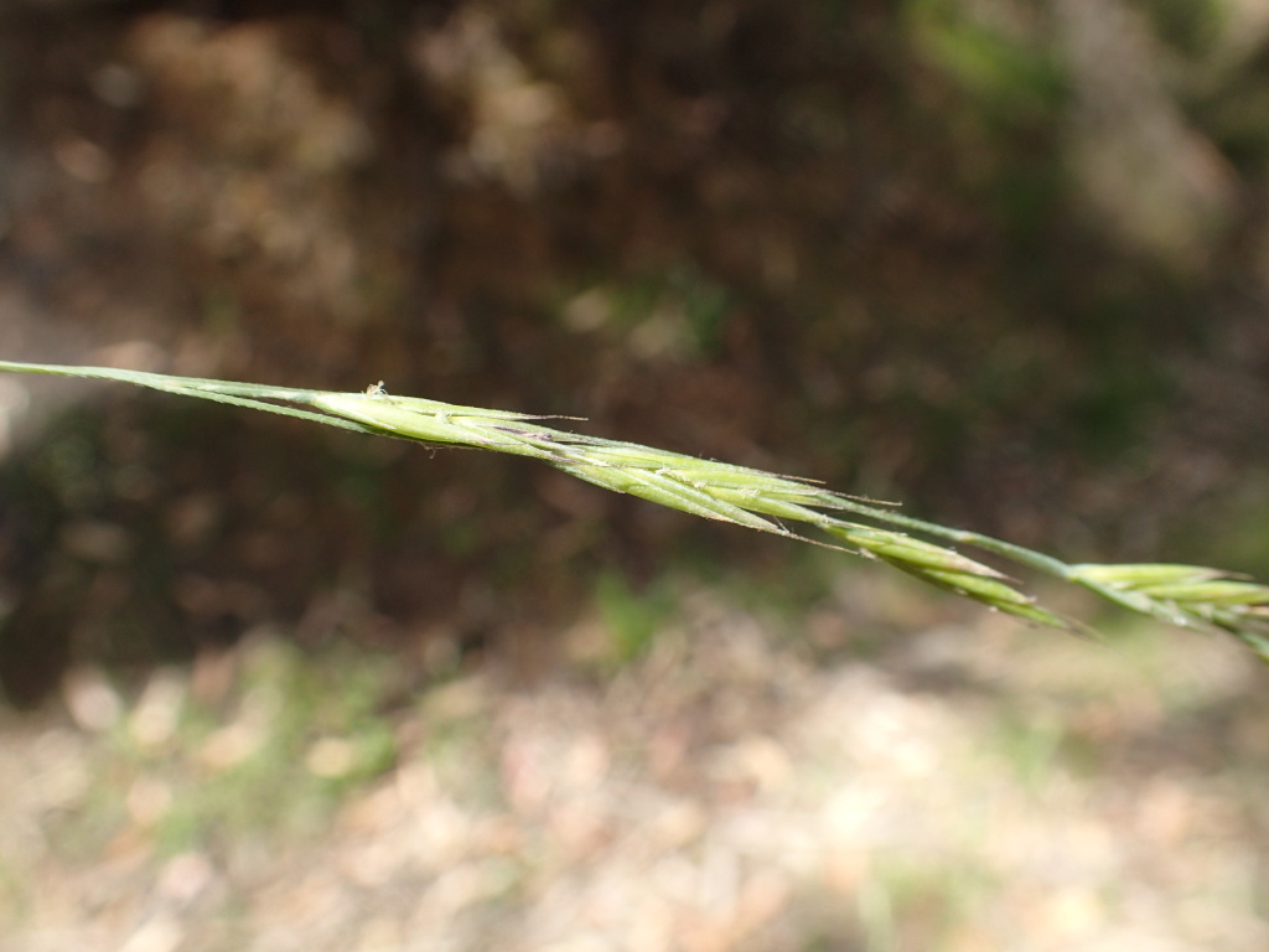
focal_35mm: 30
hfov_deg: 60.0
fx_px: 1100
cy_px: 476
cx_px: 634
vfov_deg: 46.8
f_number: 3.2
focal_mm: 5.5
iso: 100
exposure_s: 1/320
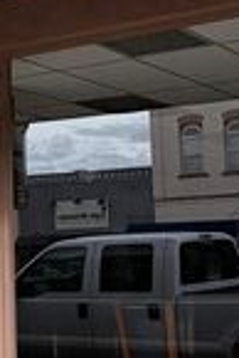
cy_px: 120
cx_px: -96
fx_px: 924
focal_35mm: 93
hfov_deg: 14.0
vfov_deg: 21.8
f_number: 1.6
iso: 64
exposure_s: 1/1175
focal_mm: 5.96
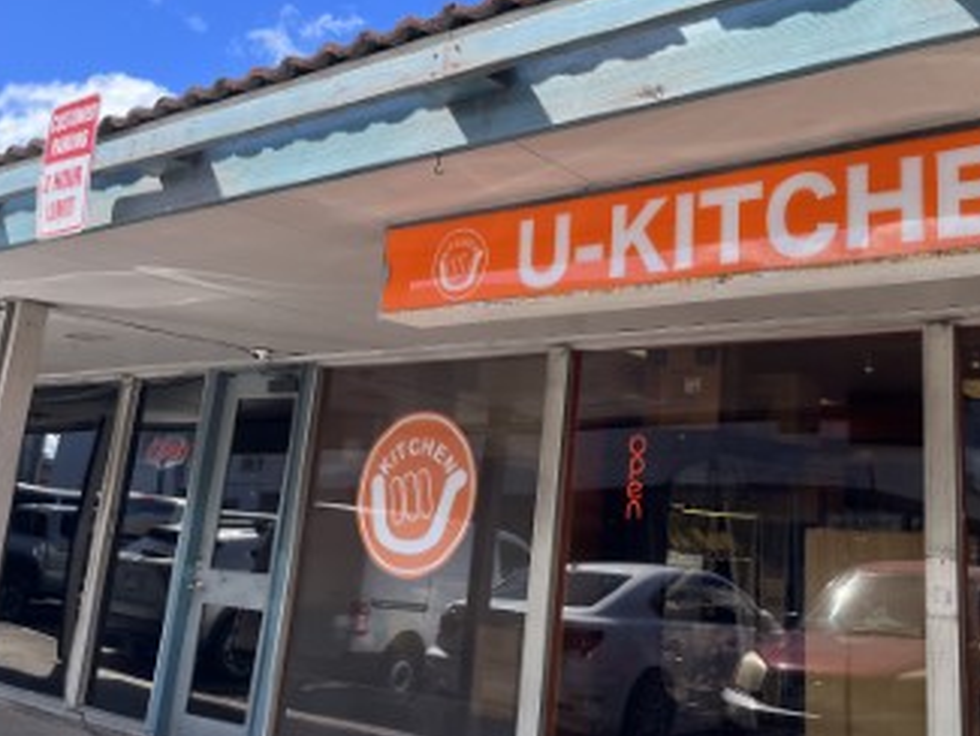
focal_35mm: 36
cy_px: 281
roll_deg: -4.4
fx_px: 1020
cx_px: 639
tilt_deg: +13.4
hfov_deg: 50.6
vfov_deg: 39.4
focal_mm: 5.1
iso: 50
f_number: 1.6
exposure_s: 1/1279
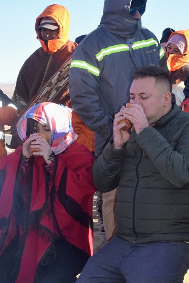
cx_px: 110
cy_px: 164
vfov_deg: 20.0
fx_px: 803
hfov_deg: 13.4
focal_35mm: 102
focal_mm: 40
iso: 100
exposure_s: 1/125
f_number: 5.6
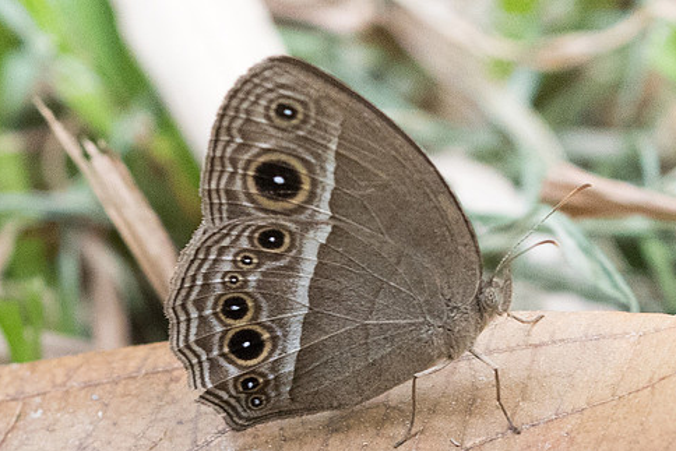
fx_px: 16960
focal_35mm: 903
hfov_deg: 2.3
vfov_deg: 1.5
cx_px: 316
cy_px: 371
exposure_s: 1/640
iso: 1000
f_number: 5
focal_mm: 150
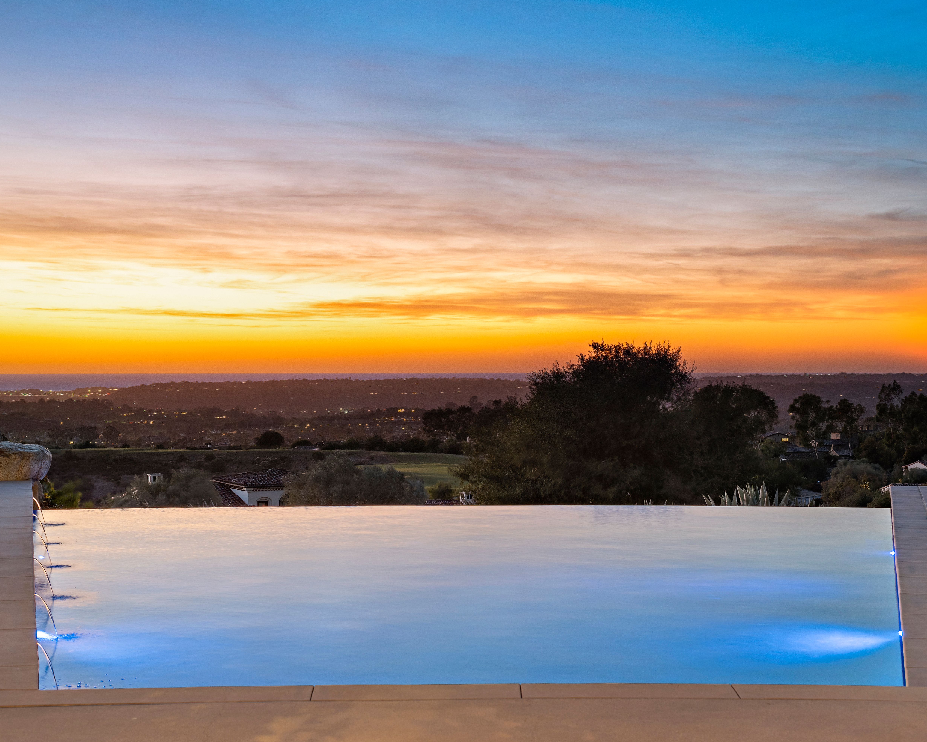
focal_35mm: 57
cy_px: 373
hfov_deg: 33.0
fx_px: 1564
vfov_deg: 26.7
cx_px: 480
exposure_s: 1/20
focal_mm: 50
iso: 160
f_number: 7.1
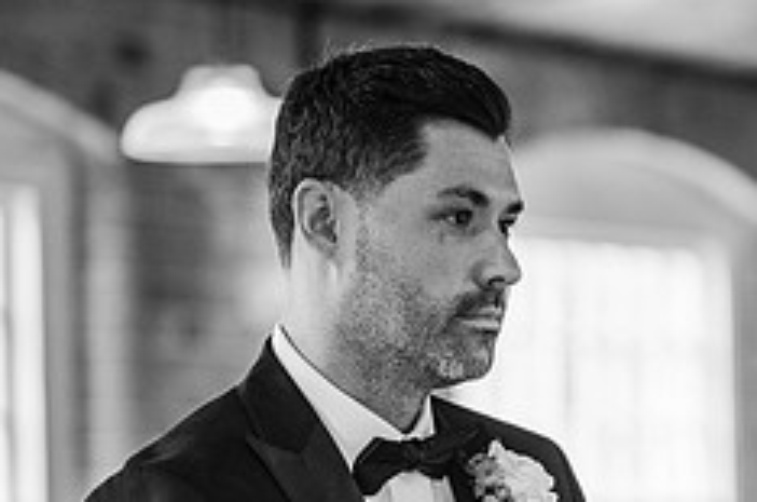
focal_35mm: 211
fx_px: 4428
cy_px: 505
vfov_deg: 6.5
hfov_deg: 9.7
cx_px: 873
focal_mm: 85
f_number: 2.2
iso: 900
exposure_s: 1/200
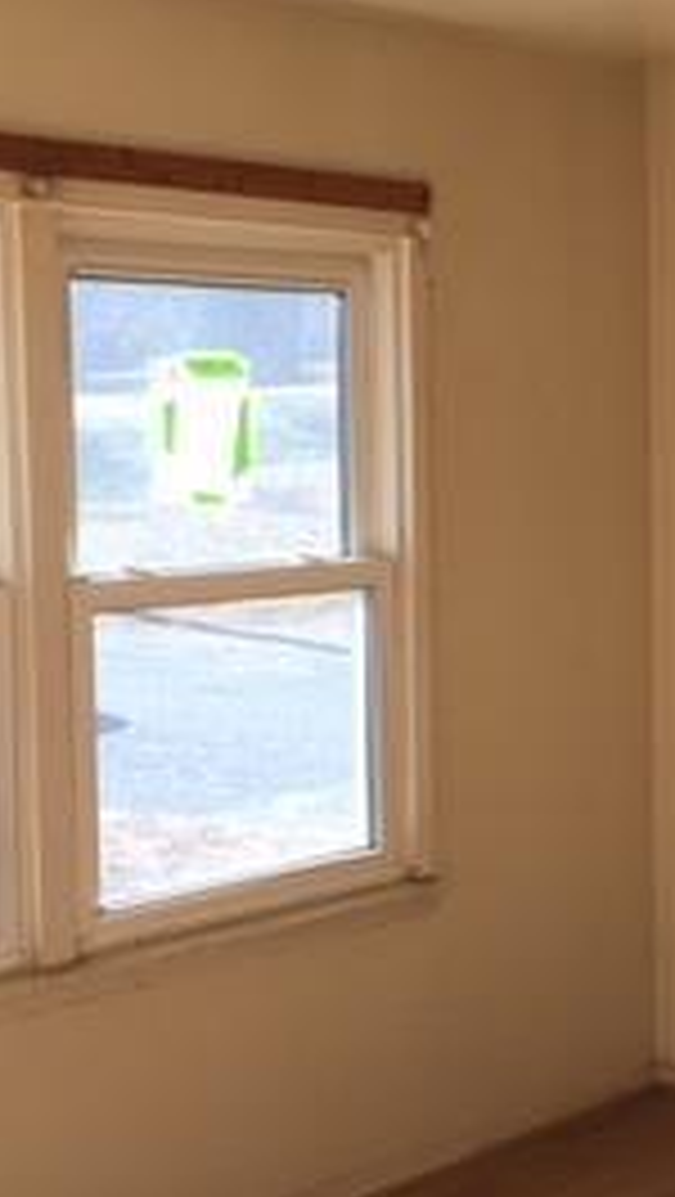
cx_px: 855
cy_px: 634
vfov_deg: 27.8
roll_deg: -0.2
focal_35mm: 76
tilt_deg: -5.5
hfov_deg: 15.2
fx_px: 2414
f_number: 2.2
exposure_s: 1/163
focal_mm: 4.15
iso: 25
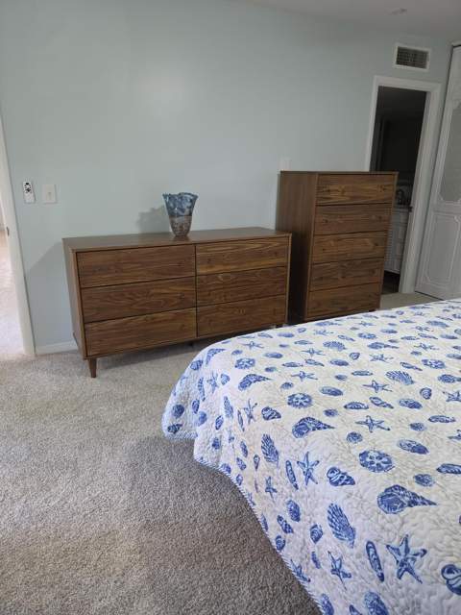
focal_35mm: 23
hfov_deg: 58.9
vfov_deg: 73.9
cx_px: 230
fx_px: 408
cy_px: 308
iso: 320
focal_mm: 5.4
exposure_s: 1/120
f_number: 1.8
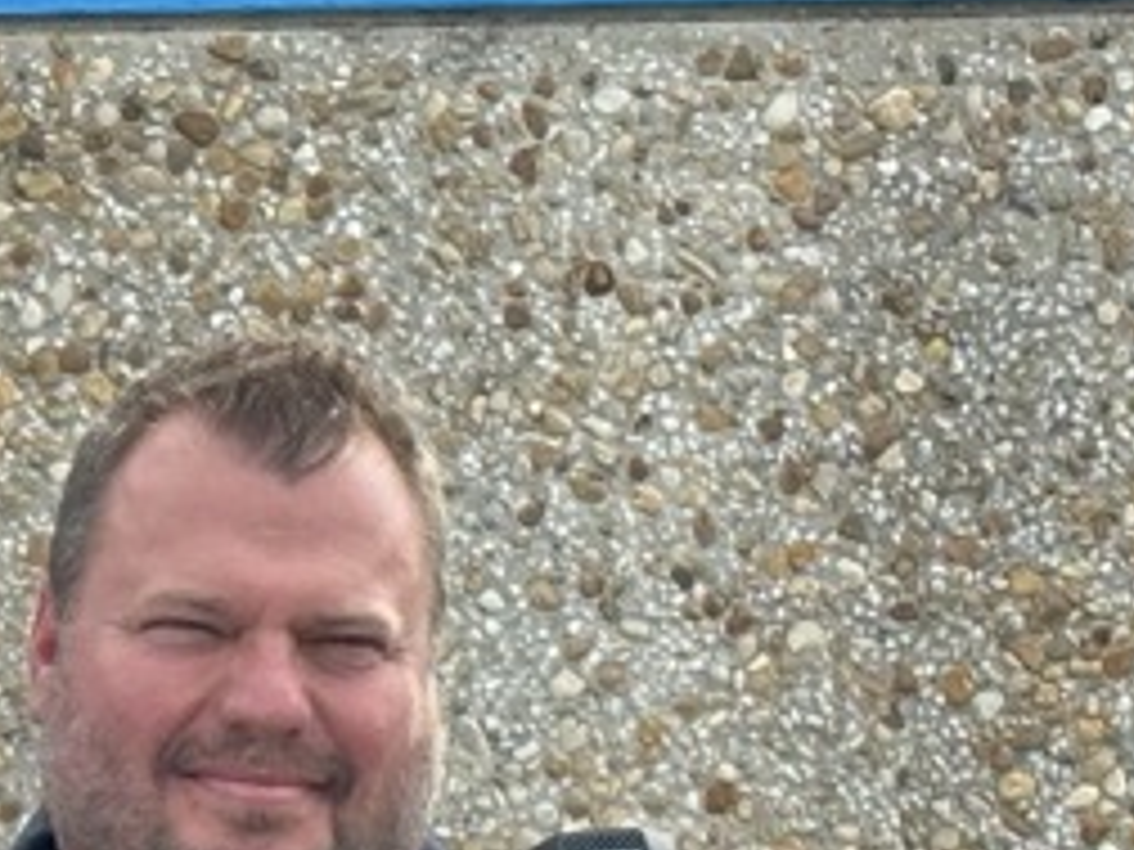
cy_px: 1525
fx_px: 7993
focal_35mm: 244
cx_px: -526
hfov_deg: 8.0
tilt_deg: -5.0
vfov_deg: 6.0
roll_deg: -0.3
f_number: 1.78
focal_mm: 6.86
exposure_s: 1/1339
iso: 64
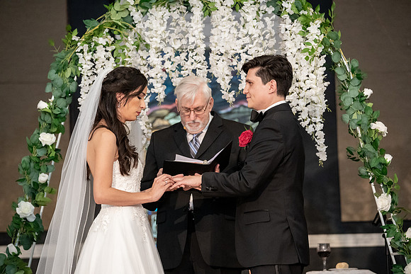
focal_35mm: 138
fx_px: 1576
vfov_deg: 9.9
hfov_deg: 14.9
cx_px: 206
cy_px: 137
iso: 8000
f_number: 4
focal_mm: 138
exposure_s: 1/200
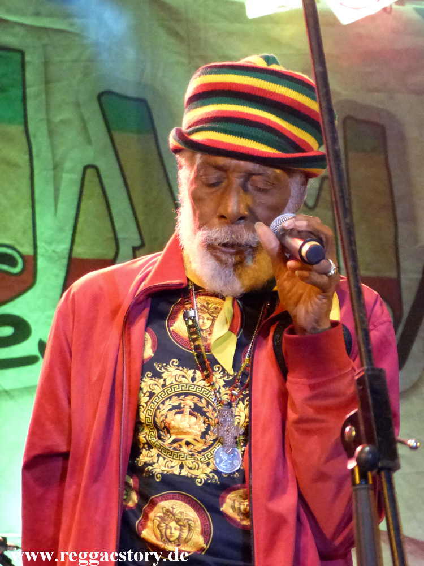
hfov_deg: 10.2
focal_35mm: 145
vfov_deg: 13.6
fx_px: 2368
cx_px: 212
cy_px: 283
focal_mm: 26.1
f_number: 2.8
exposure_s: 1/160
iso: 1600
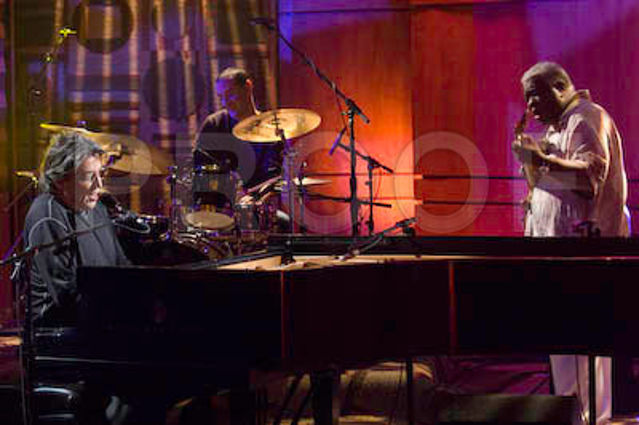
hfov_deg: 19.5
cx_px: 320
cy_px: 212
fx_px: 1862
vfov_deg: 13.0
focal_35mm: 105
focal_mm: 70
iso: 800
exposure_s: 1/40
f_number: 2.8
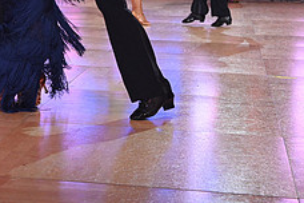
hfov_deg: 16.6
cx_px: 33
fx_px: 1030
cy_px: -51
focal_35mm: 122
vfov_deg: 11.0
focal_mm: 48
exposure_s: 1/250
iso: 2500
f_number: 5.6
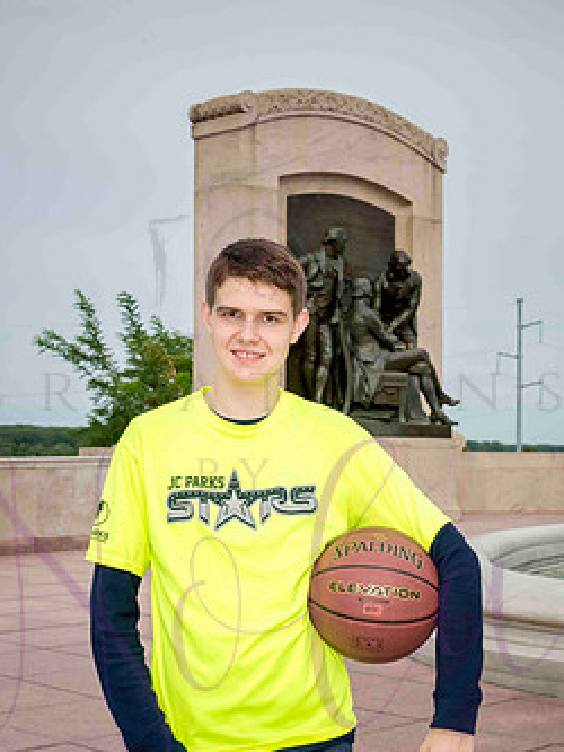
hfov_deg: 22.6
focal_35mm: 65
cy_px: 472
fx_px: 1411
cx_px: 264
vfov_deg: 29.7
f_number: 10
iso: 640
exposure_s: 1/800
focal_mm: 50
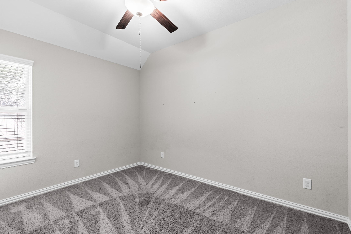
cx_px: 176
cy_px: 117
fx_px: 156
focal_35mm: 16
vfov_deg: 73.7
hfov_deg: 96.7
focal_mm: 16
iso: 200
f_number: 9
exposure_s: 6
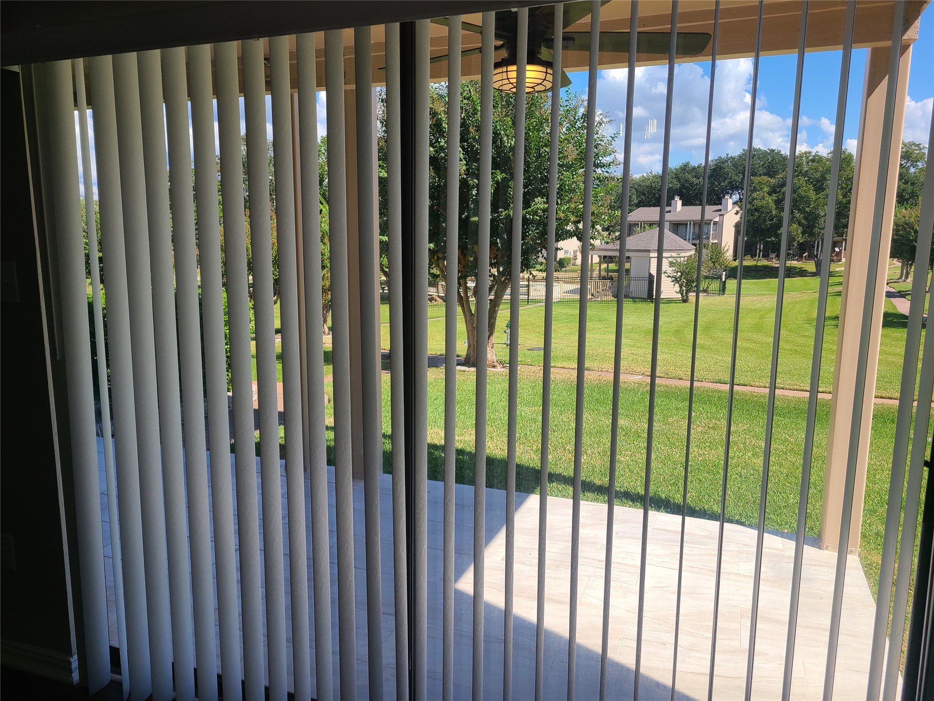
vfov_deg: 53.1
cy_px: 350
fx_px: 702
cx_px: 467
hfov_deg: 67.3
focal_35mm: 26
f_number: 1.8
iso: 40
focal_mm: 5.4
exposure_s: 1/1854
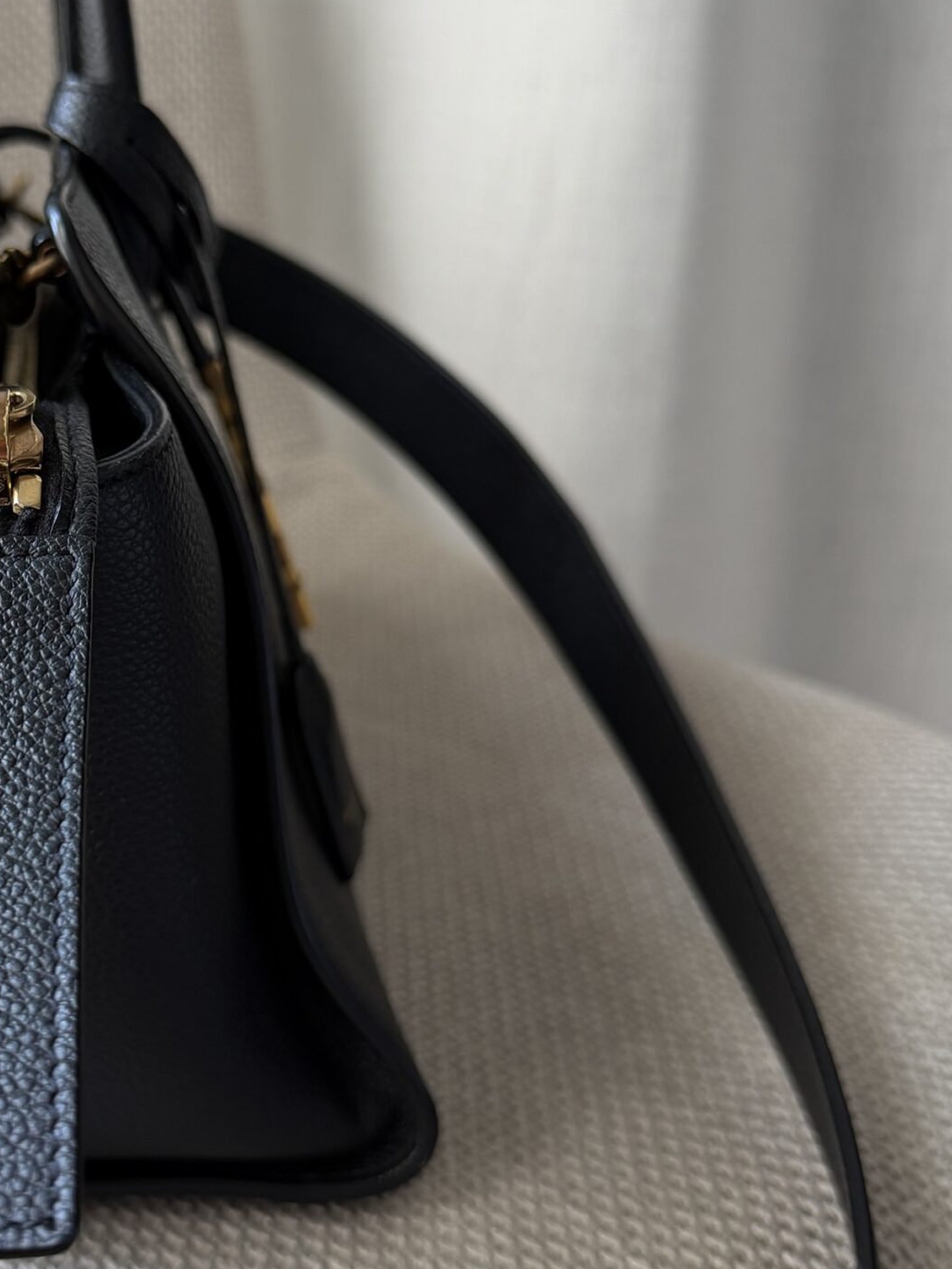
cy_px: 546
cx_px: 107
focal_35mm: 44
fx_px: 1613
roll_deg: +0.2
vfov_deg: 42.8
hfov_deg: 31.4
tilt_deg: -17.8
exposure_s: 1/121
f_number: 1.78
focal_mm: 6.76
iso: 125
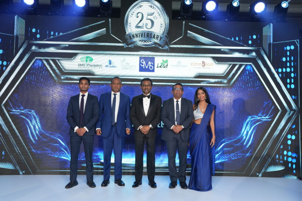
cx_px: 151
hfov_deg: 57.2
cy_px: 100
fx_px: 277
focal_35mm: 33
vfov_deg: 40.0
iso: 800
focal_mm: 33
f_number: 4
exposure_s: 1/200
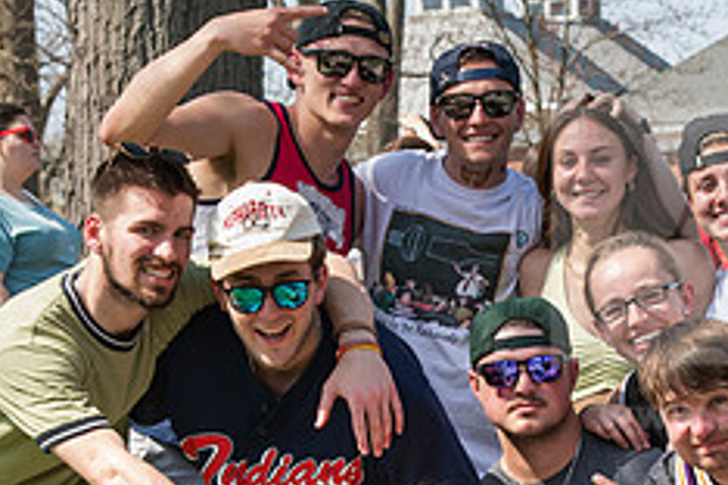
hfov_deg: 11.0
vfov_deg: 7.4
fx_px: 3761
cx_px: 457
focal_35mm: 186
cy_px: 480
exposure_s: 1/400
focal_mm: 75
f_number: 8
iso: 500
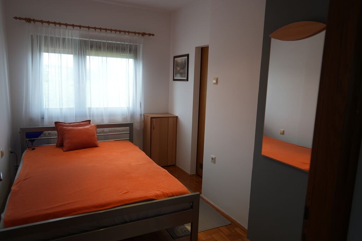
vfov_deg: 51.3
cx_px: 181
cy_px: 120
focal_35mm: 25
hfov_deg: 71.5
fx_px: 251
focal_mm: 25
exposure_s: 1/30
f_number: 3.5
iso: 125
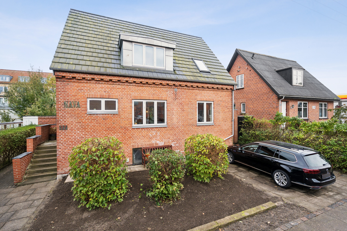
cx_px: 174
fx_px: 154
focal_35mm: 16
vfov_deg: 73.7
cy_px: 116
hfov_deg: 96.7
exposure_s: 1/160
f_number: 4
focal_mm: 16
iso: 250
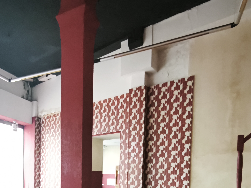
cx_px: 61
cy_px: 191
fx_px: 232
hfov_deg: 54.0
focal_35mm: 32
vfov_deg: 38.7
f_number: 2.2
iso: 2000
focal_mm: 1.91
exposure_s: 1/25
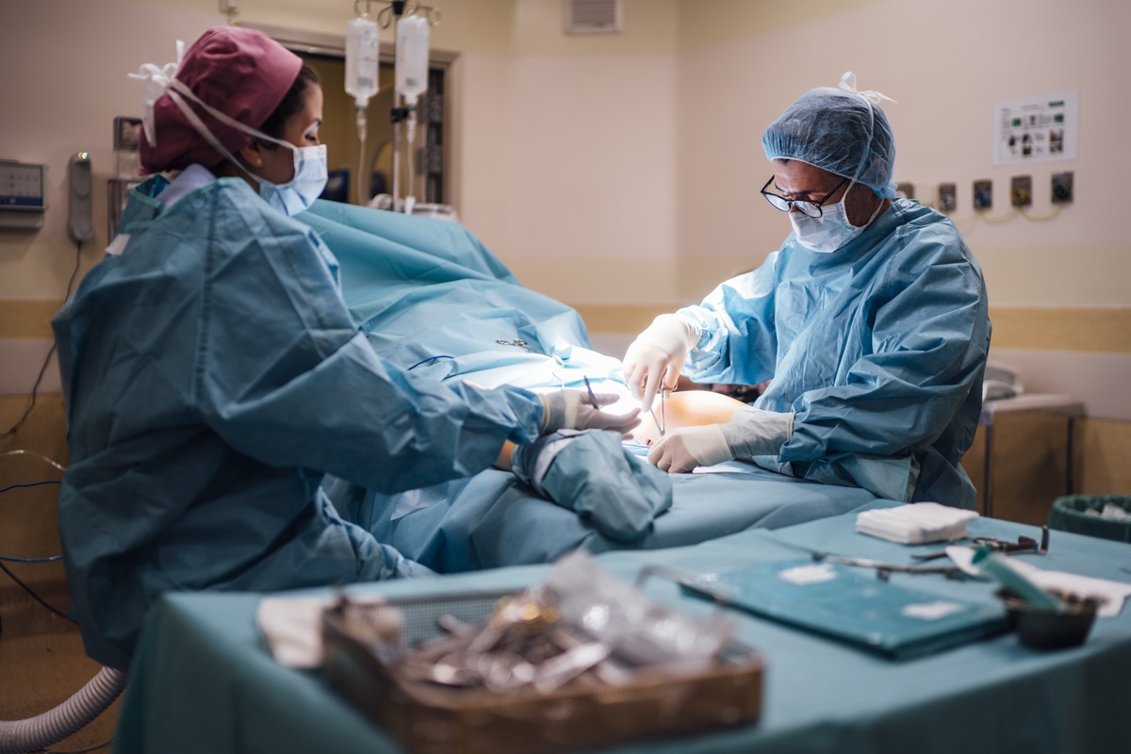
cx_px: 566
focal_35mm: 35
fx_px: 1099
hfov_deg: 54.4
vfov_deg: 37.9
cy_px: 377
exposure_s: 1/400
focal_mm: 35
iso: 250
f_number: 1.4
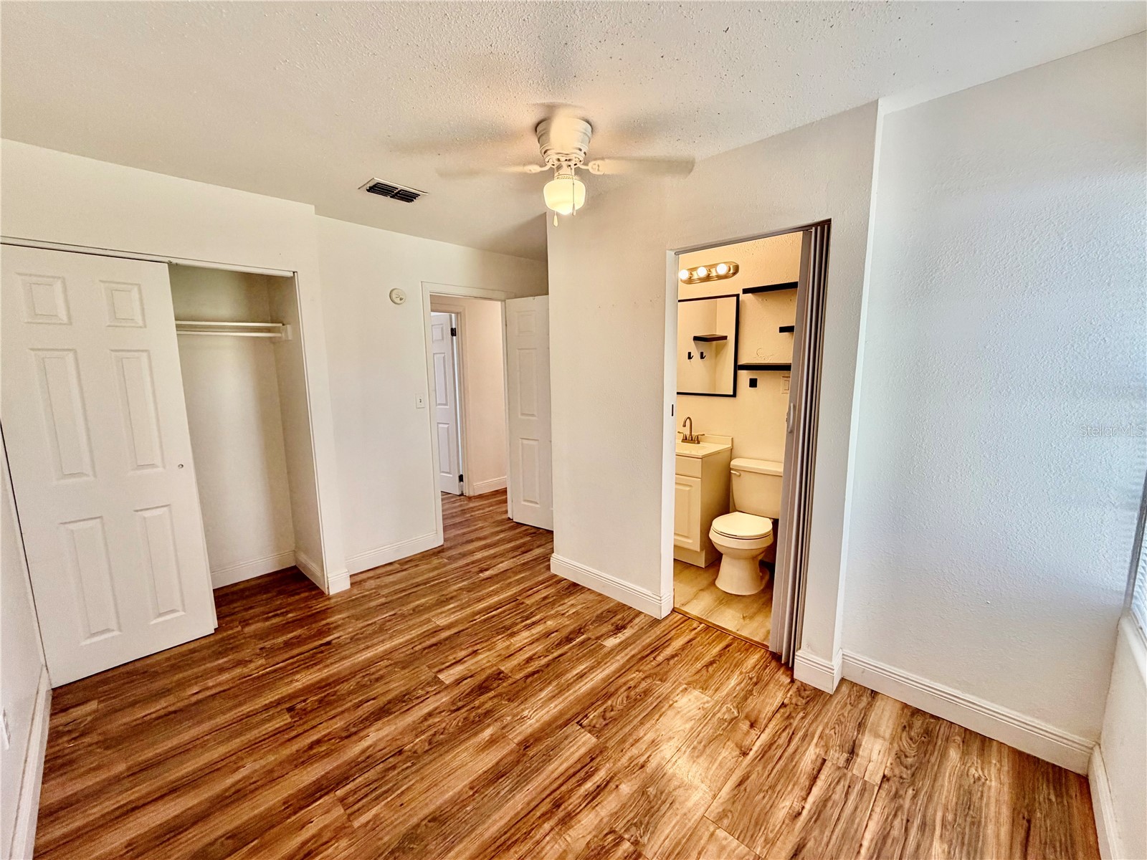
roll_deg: +0.8
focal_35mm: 14
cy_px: 430
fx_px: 464
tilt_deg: -8.5
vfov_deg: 85.7
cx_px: 574
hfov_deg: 102.1
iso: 125
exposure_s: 1/120
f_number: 2.2
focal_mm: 2.22
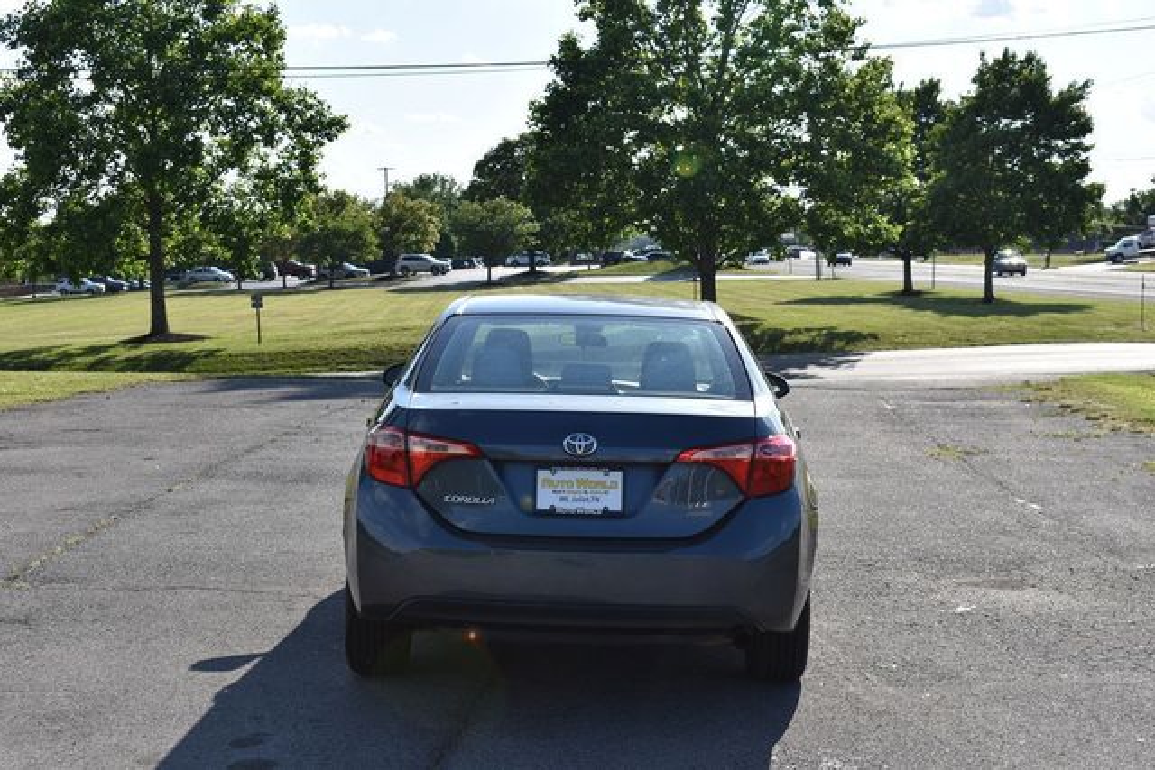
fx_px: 1733
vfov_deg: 25.1
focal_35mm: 54
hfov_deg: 36.9
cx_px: 578
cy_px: 385
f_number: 8
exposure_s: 1/250
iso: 100
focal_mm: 36
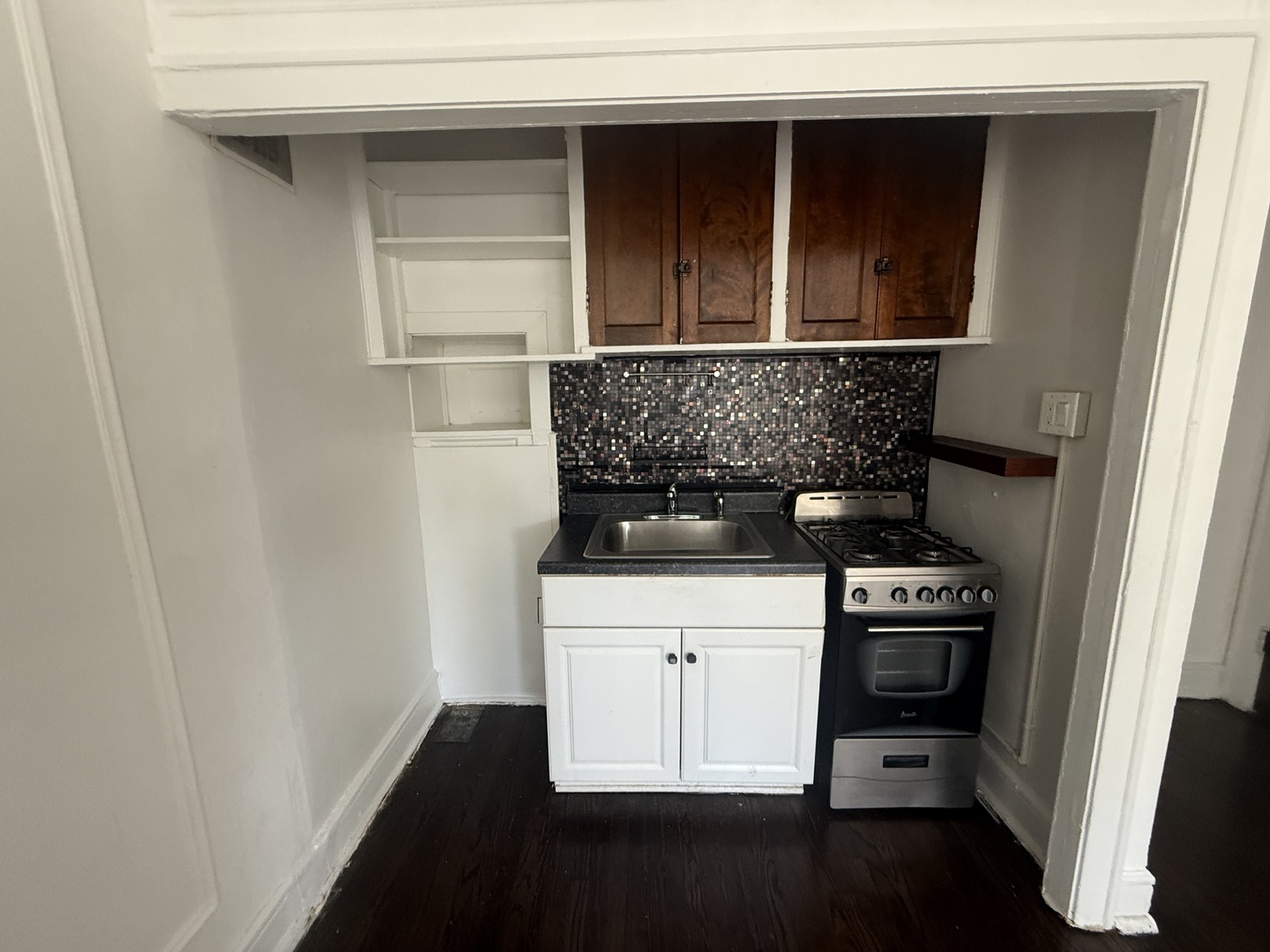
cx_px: 635
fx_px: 514
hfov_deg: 102.1
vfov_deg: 85.7
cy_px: 476
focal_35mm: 14
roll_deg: +1.8
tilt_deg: -10.9
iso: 250
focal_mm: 2.22
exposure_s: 1/99
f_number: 2.2
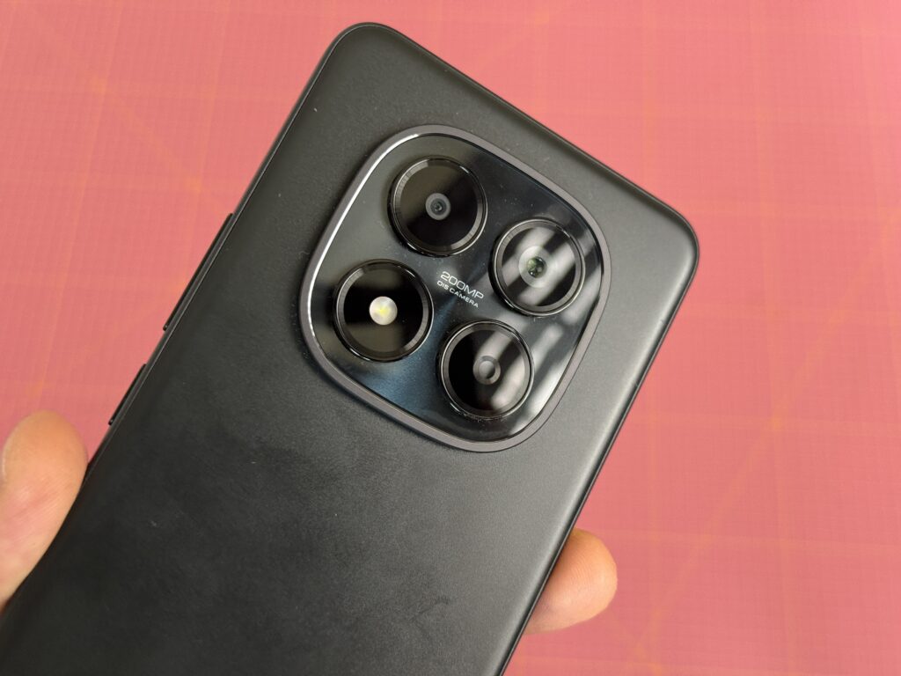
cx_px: 450
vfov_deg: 30.3
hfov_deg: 39.7
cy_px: 338
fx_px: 1249
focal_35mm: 48
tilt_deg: -63.7
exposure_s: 1/60
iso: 250
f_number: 1.78
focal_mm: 6.76
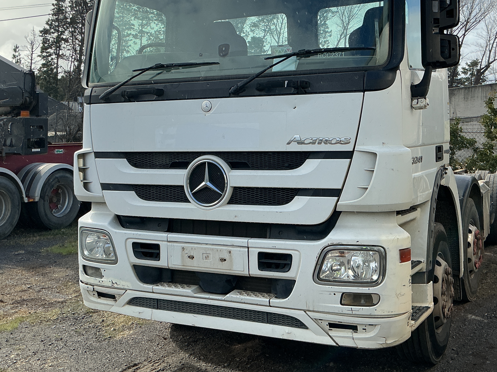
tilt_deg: -2.3
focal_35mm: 43
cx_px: 275
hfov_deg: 43.8
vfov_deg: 33.4
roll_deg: -1.2
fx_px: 617
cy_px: 131
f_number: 1.8
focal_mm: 3
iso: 25
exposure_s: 1/1730
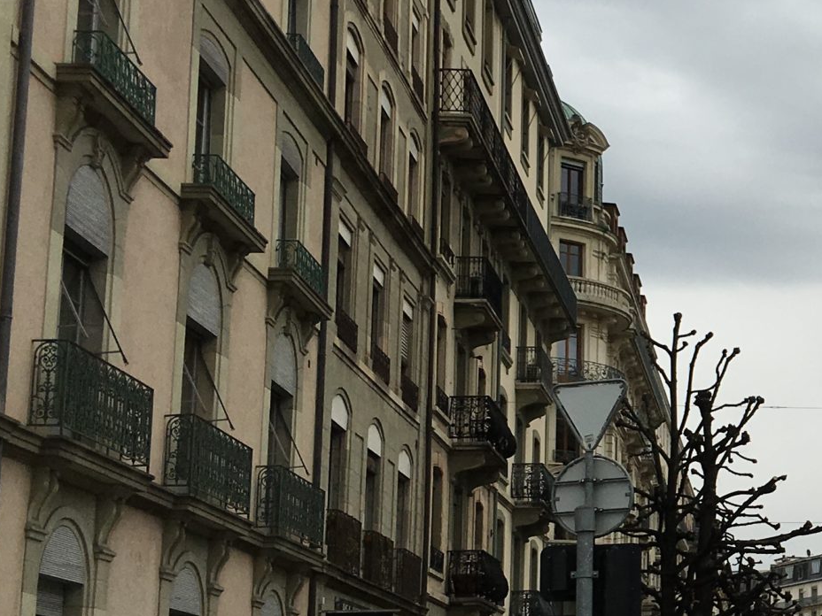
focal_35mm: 80
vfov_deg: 18.4
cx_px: 1051
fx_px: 1900
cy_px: 380
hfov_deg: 22.1
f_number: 2.2
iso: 25
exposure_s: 1/827
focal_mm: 4.15
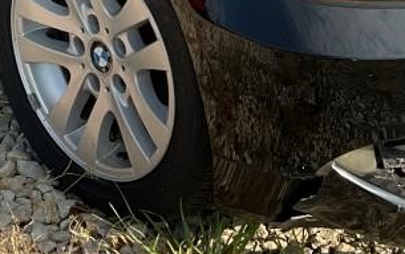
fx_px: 1425
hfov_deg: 16.2
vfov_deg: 9.8
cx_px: 162
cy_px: -138
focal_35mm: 129
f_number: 1.8
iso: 16
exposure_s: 1/929
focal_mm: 3
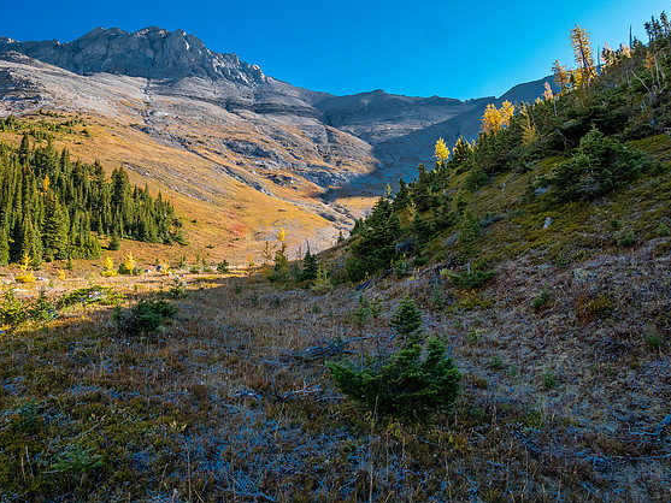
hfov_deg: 69.4
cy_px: 242
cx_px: 335
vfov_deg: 54.9
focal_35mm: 25
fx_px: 485
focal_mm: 12
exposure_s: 1/100
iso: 200
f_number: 8
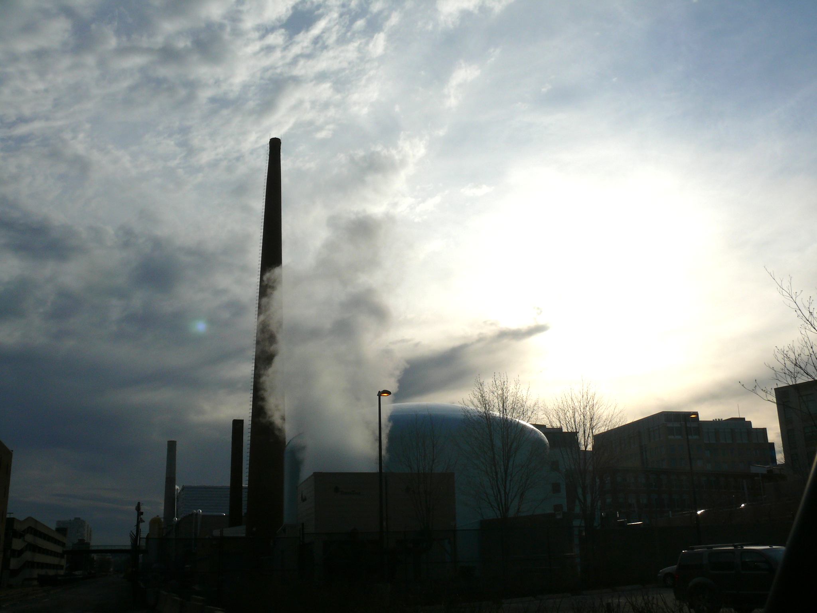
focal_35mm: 36
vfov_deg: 39.7
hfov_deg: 51.4
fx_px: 850
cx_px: 408
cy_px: 306
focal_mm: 7.7
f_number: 9
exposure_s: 1/800
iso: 100
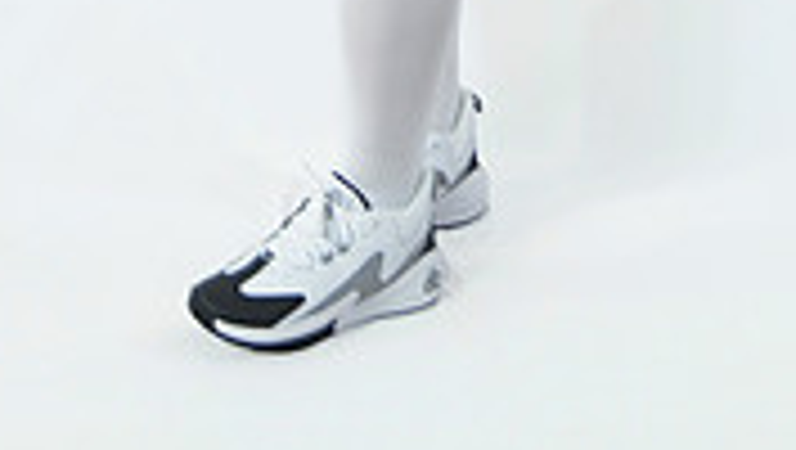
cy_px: -531
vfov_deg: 10.7
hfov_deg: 21.1
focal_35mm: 101
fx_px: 2134
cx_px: 391
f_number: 5.6
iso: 200
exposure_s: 1/200
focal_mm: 38
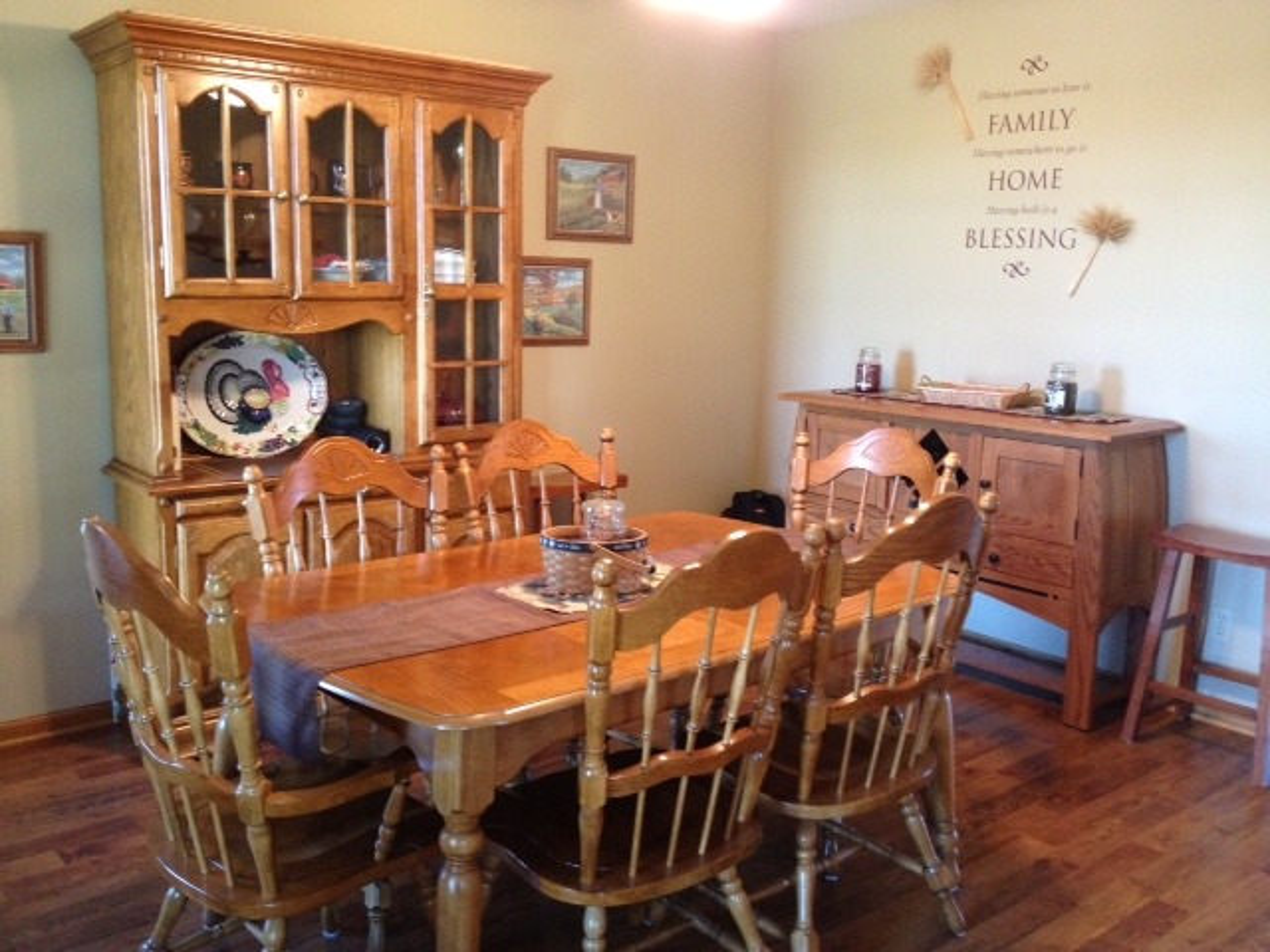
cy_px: 476
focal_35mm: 35
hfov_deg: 52.6
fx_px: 1284
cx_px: 635
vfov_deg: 40.7
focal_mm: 4.28
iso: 200
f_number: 2.4
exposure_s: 1/20
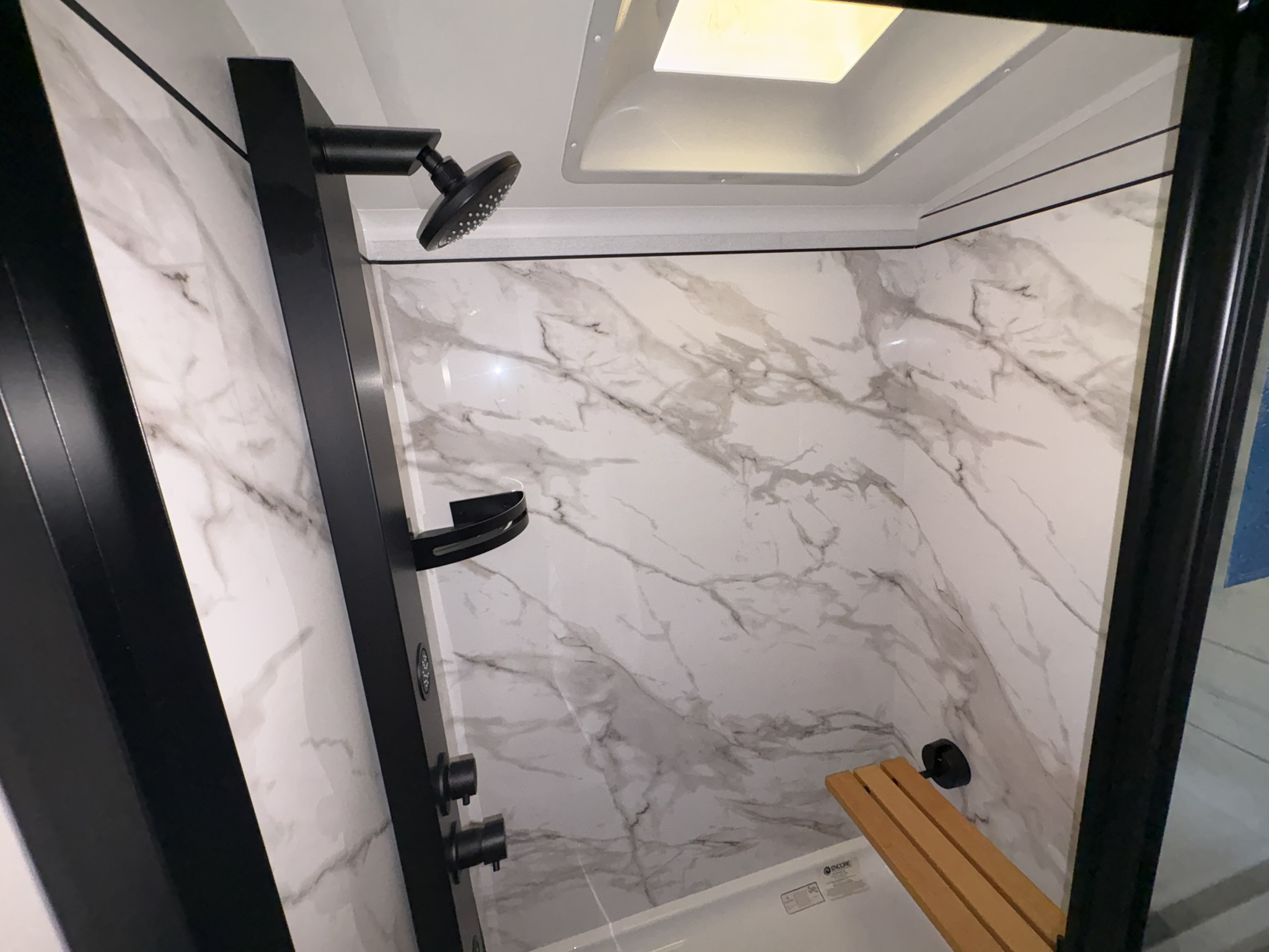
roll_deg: +5.6
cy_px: 476
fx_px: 513
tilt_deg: -12.3
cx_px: 634
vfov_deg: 85.7
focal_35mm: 14
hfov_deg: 102.1
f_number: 2.2
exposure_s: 1/60
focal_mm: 2.22
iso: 125
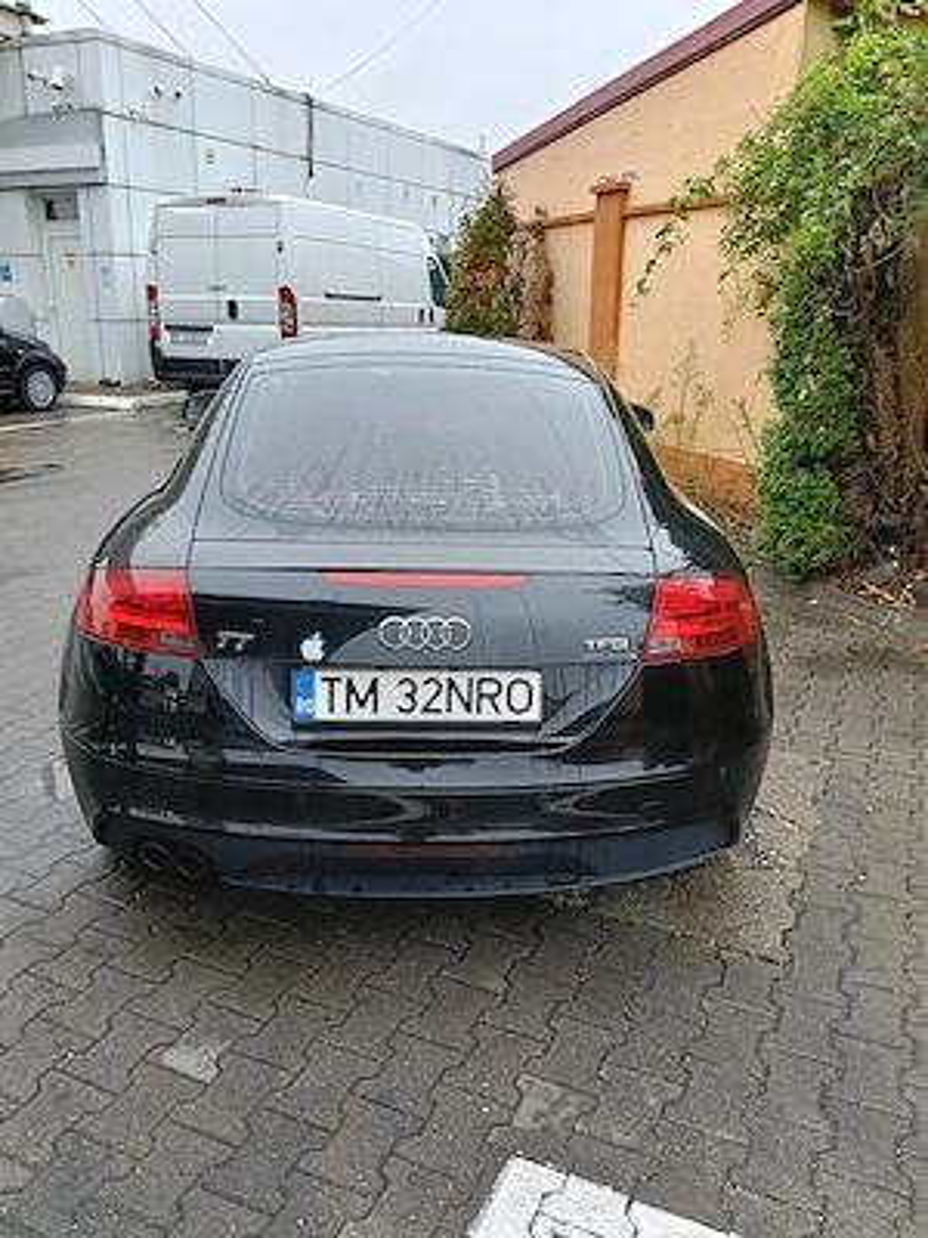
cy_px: 619
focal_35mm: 27
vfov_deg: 65.3
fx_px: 965
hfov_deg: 51.4
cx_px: 464
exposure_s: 1/100
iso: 125
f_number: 1.8
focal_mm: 3.98
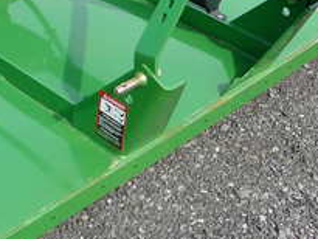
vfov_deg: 15.7
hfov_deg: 20.5
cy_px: 20
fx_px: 855
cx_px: 19
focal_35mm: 93
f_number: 2.8
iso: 80
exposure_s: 1/640
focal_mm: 5.2
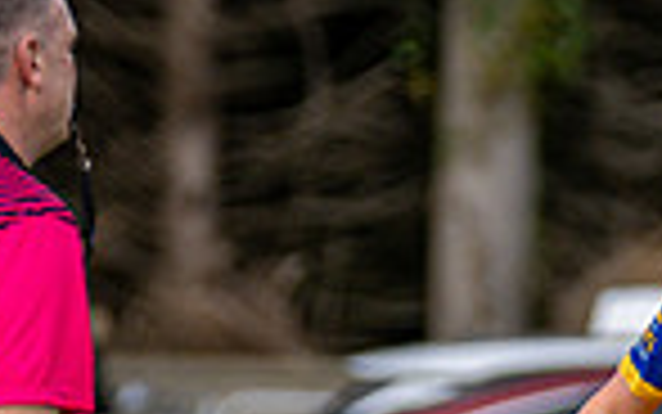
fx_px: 22922
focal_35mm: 1270
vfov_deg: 1.0
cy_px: 720
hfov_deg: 1.7
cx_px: 986
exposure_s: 1/2500
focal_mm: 210
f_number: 2.8
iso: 250
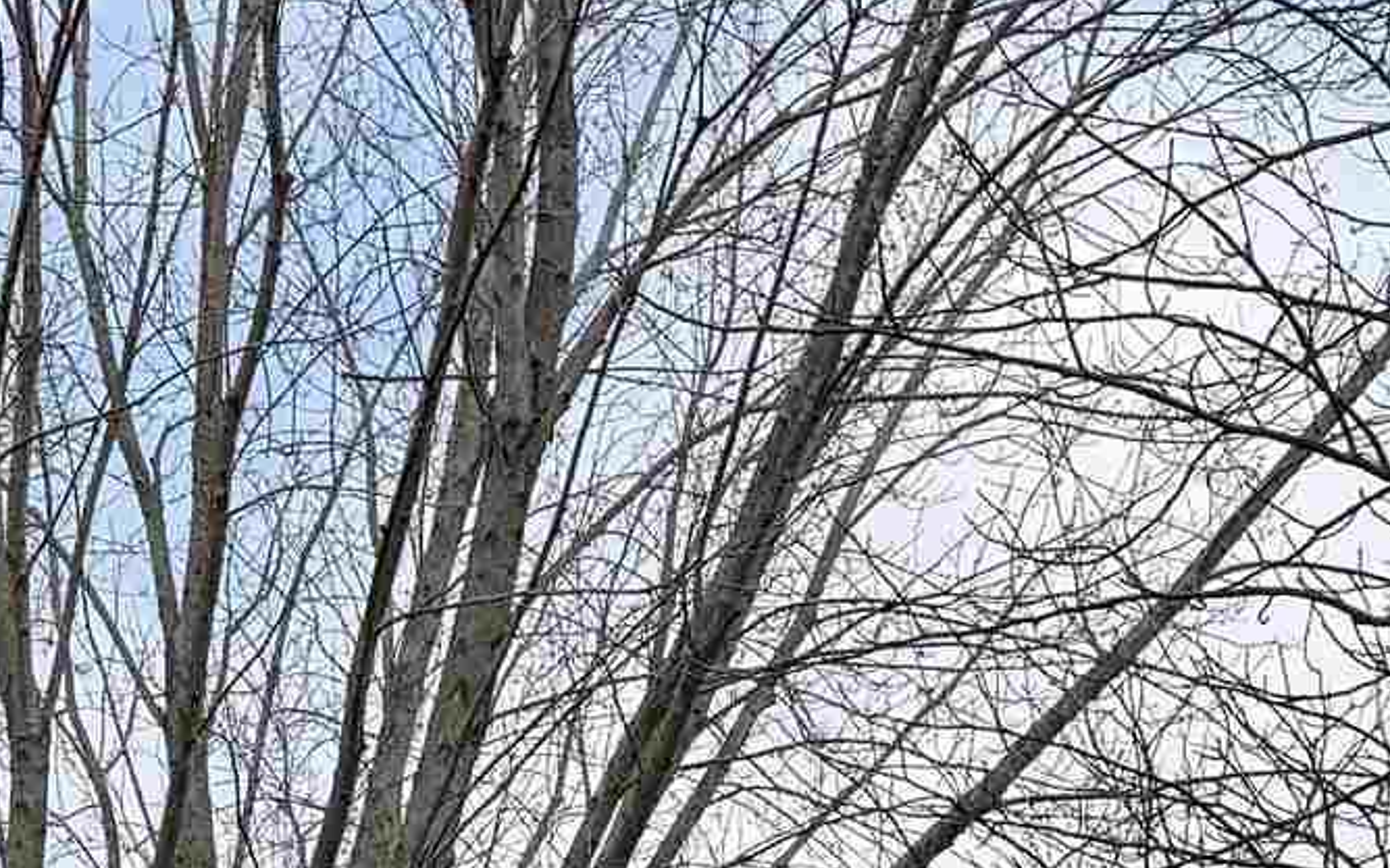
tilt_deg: +1.5
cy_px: 2140
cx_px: 974
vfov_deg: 9.8
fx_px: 4431
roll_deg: +0.8
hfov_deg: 17.8
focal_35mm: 117
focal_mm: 6.76
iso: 80
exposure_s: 1/4167
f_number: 1.78
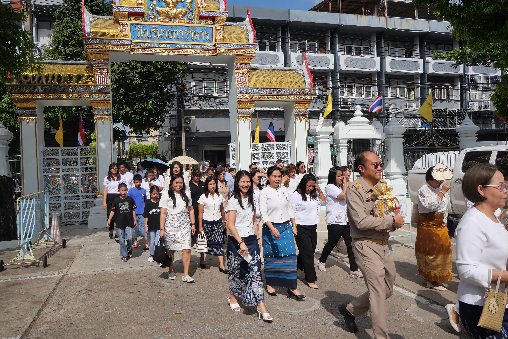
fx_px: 409
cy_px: 170
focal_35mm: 29
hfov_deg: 63.6
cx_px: 254
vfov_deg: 45.0
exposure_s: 1/4000
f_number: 4.5
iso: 200
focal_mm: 14
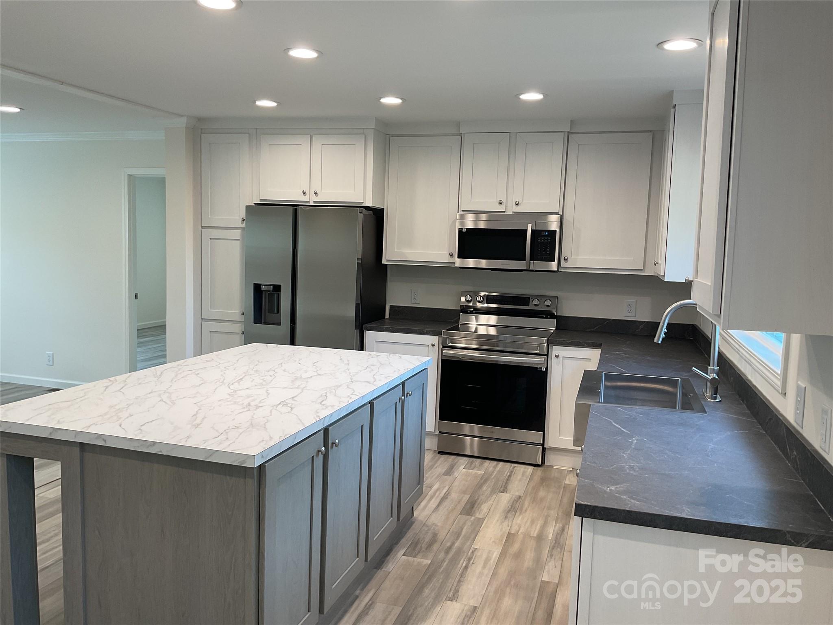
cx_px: 416
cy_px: 312
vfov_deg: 48.2
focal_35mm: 29
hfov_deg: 61.7
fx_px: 698
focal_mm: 3
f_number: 1.8
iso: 40
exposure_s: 1/60
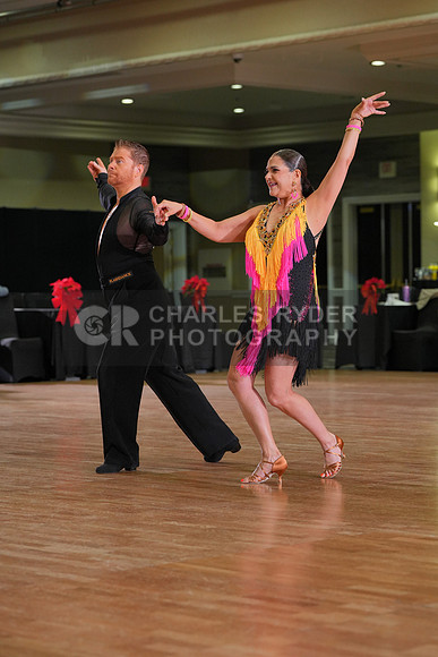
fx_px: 1769
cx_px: 219
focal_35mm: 97
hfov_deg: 14.1
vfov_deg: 21.0
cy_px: 328
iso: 1600
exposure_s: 1/400
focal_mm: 97
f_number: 4
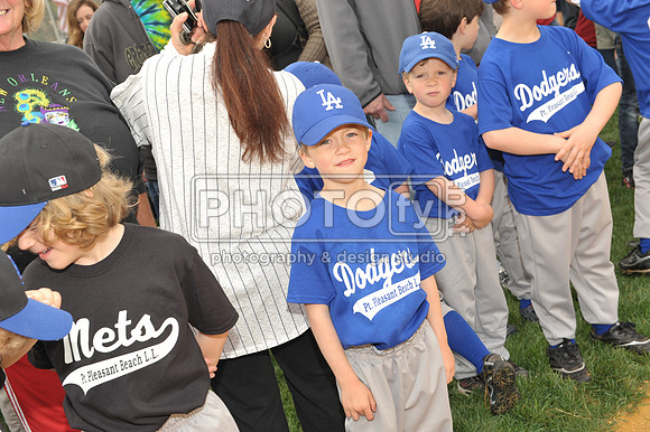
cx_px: 325
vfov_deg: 24.6
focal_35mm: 55
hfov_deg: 36.3
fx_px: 992
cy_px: 216
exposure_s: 1/250
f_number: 8
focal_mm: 55
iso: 400
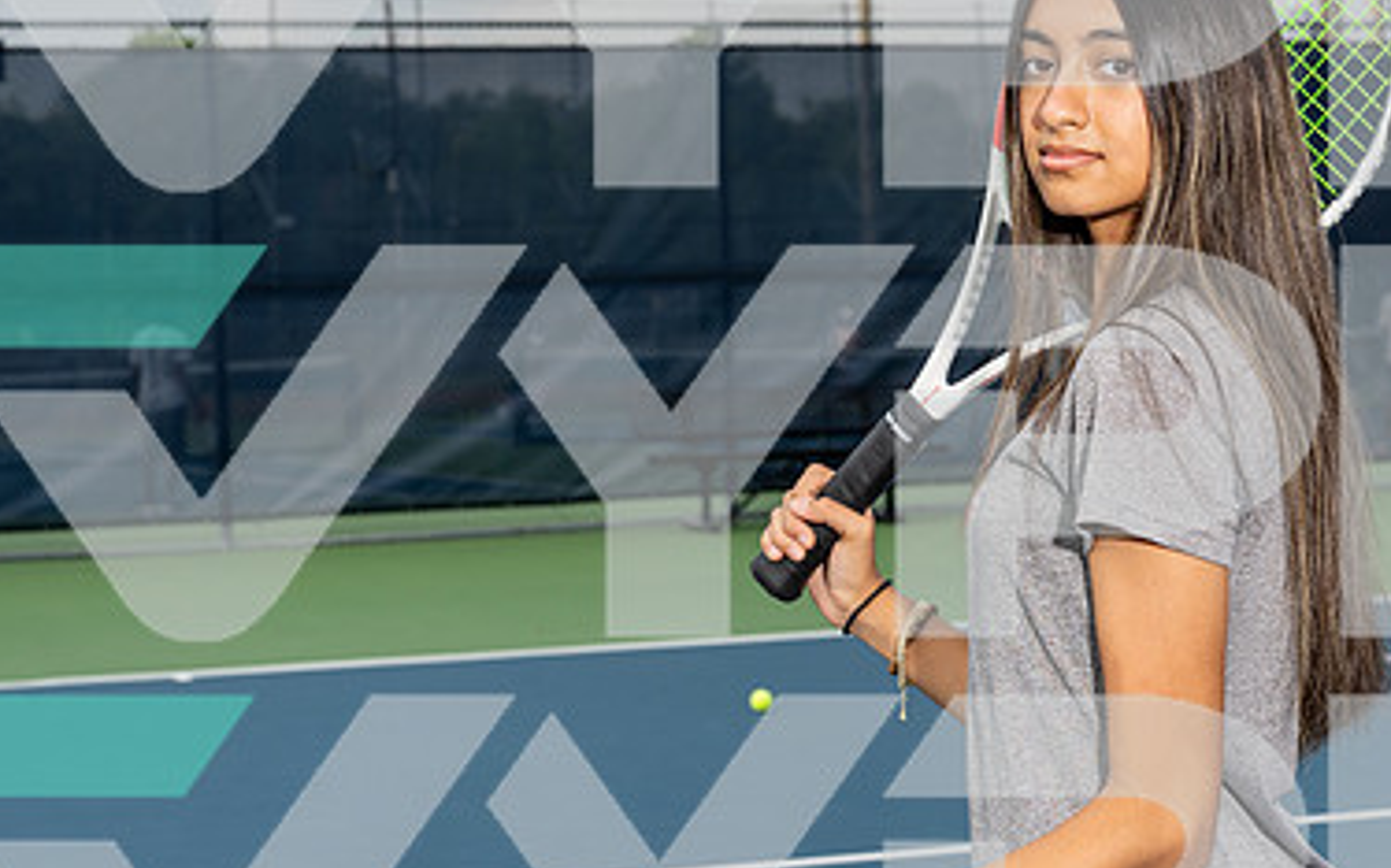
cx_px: 823
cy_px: 443
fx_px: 3524
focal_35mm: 93
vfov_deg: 14.0
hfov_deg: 22.3
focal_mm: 59
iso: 100
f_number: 8
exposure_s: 1/250
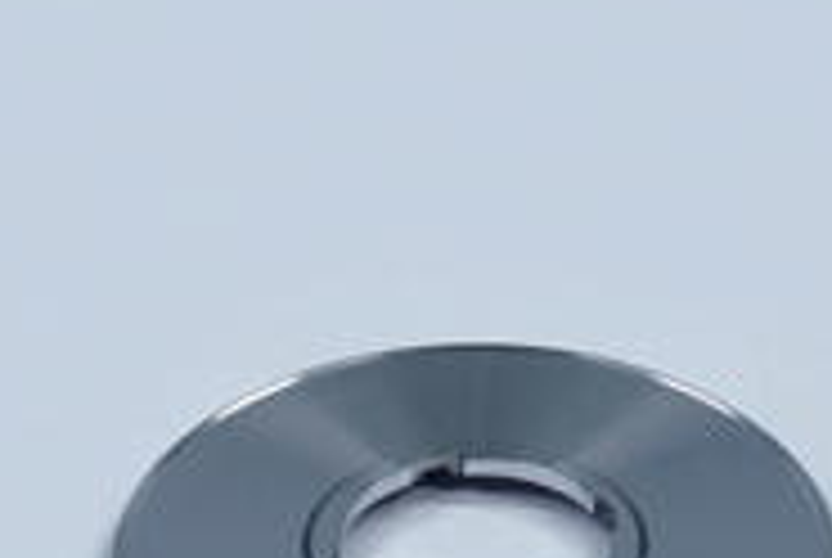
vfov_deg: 11.4
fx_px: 2758
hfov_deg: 17.2
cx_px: 463
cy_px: 572
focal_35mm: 119
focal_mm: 35
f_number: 11
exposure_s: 1/13
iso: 200
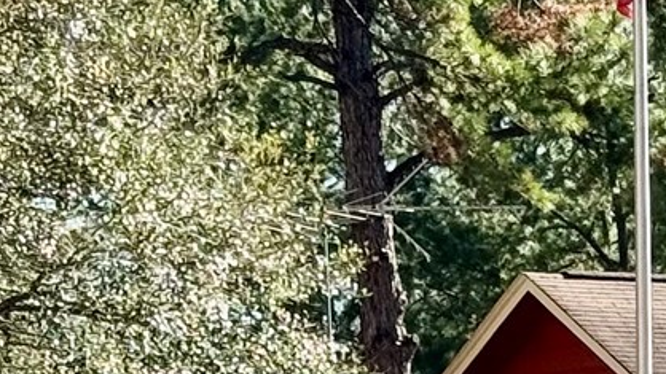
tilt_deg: -3.1
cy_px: 762
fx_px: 4520
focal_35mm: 256
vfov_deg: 4.7
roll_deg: +0.7
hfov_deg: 8.0
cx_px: 1345
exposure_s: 1/1637
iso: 64
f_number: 1.78
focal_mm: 6.86
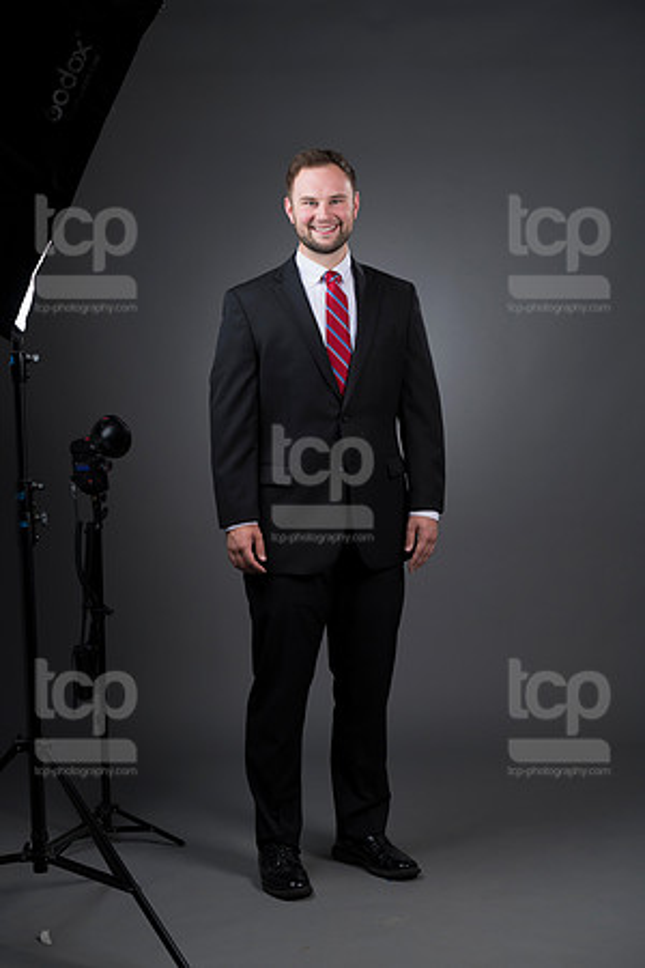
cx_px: 322
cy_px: 484
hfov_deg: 17.1
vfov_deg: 25.4
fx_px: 2150
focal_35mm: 80
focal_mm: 80
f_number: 5.6
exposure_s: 1/250
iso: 160
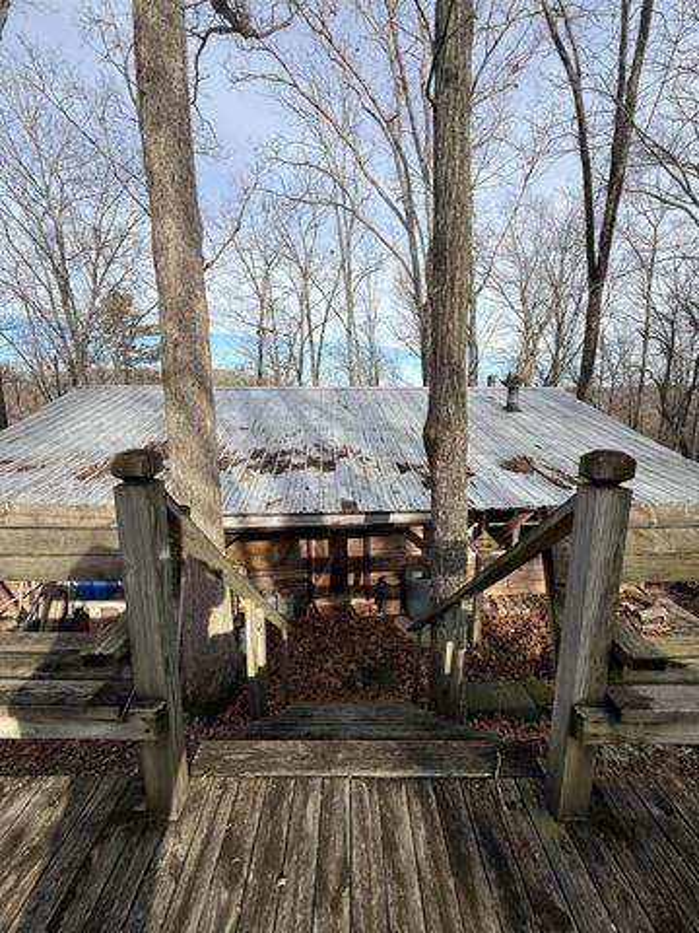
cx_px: 350
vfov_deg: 102.1
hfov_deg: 85.7
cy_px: 466
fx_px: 377
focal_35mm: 14
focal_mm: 2.22
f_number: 2.2
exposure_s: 1/1087
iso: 50
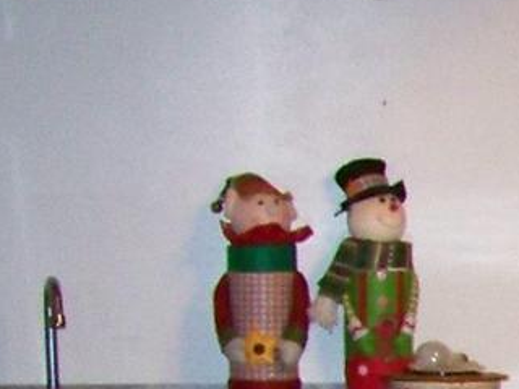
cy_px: 857
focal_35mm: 211
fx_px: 3164
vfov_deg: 6.7
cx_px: 1387
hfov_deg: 8.3
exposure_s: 1/30
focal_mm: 5.85
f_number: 2.8
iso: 200
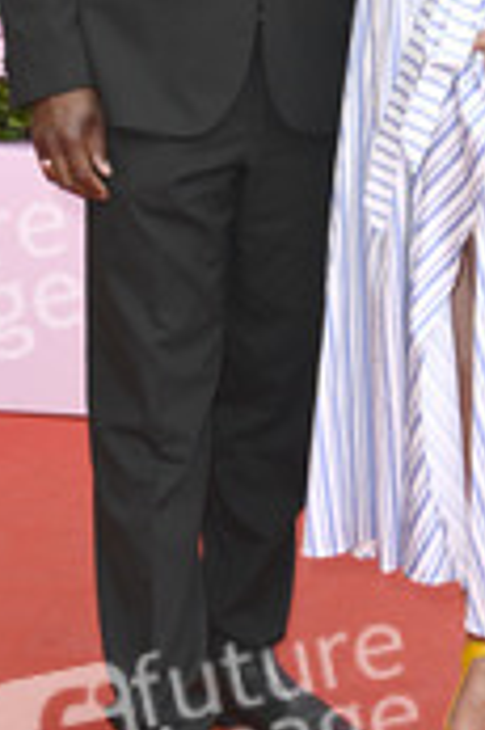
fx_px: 2430
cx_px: 325
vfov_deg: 16.9
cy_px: 93
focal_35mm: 120
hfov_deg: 11.4
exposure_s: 1/250
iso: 640
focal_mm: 52
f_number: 5.6
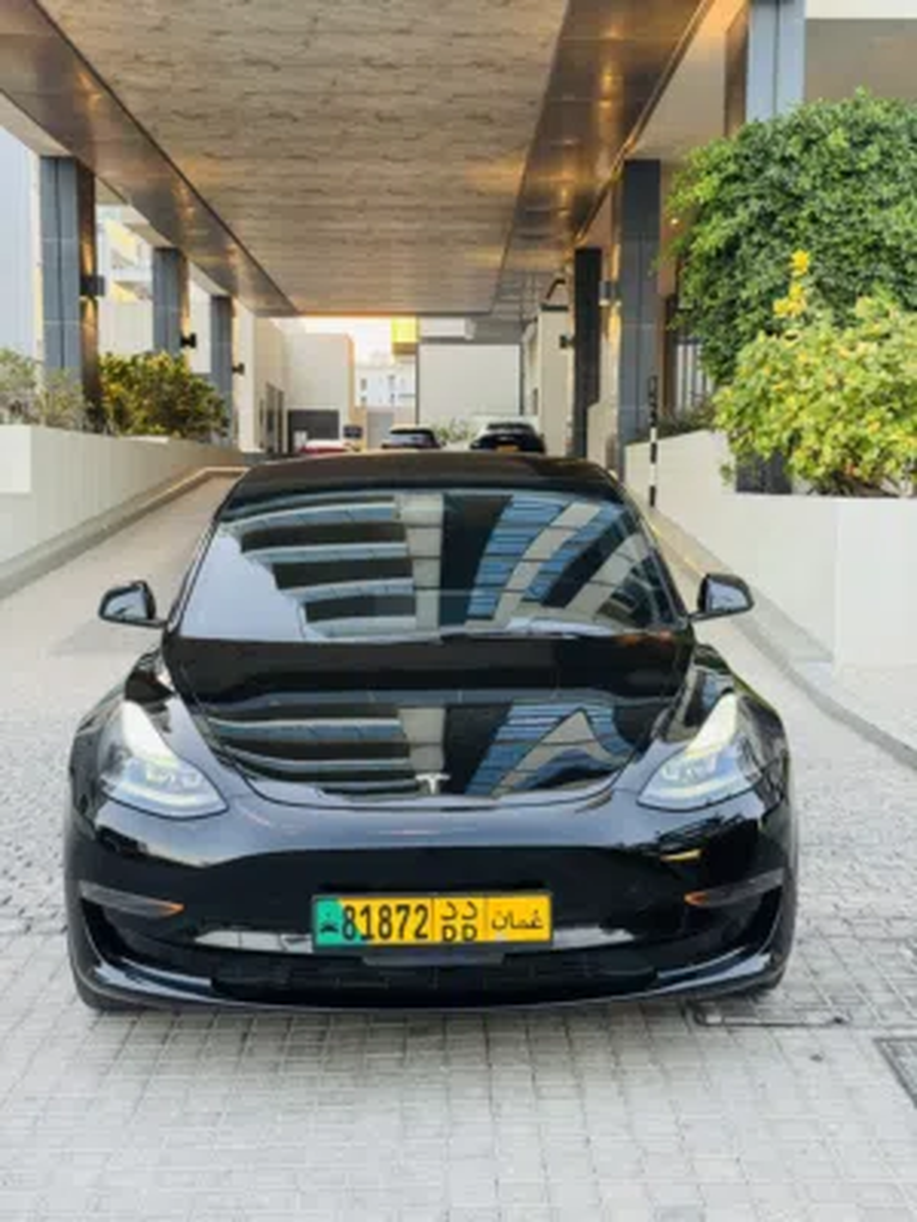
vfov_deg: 39.7
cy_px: 611
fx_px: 1695
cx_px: 458
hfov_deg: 30.3
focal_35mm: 48
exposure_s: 1/100
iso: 125
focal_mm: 6.76
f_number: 1.78
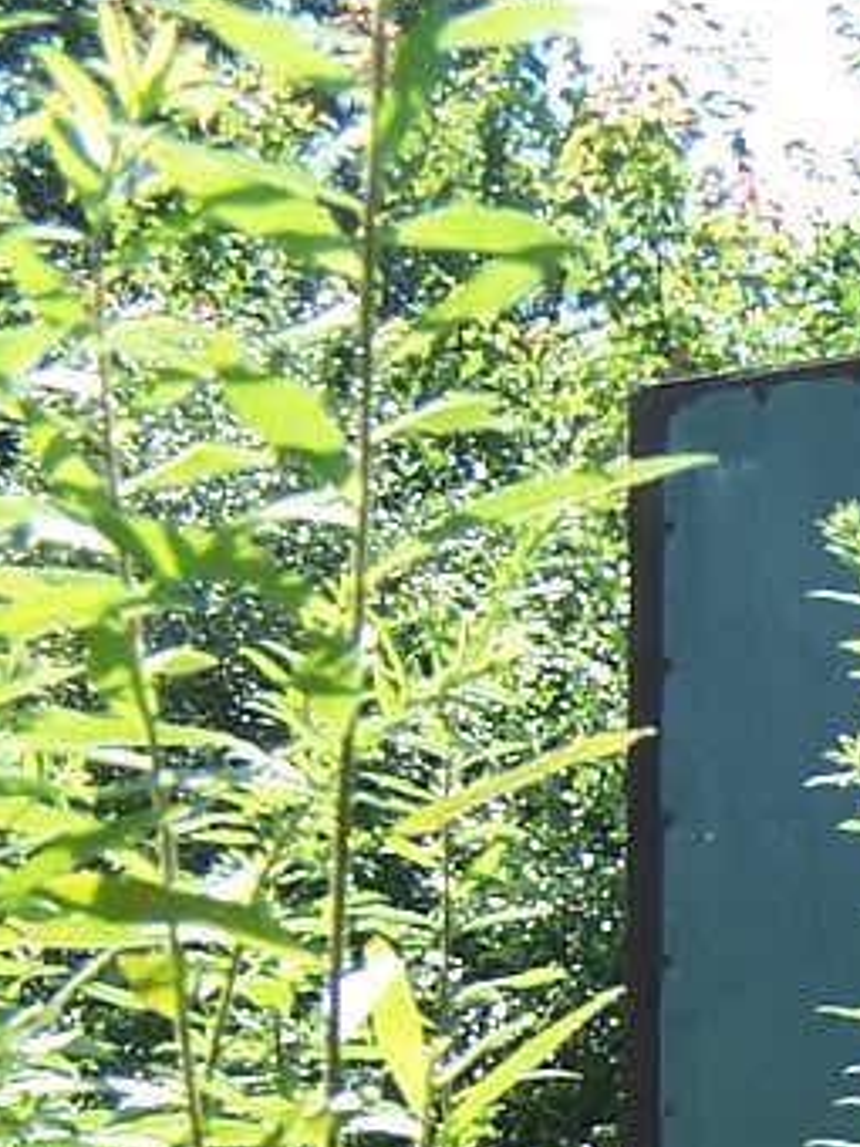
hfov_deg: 5.3
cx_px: 2337
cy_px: 1704
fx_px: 8911
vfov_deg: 7.2
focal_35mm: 269
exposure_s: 1/350
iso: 80
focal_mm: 9.8
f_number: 3.1
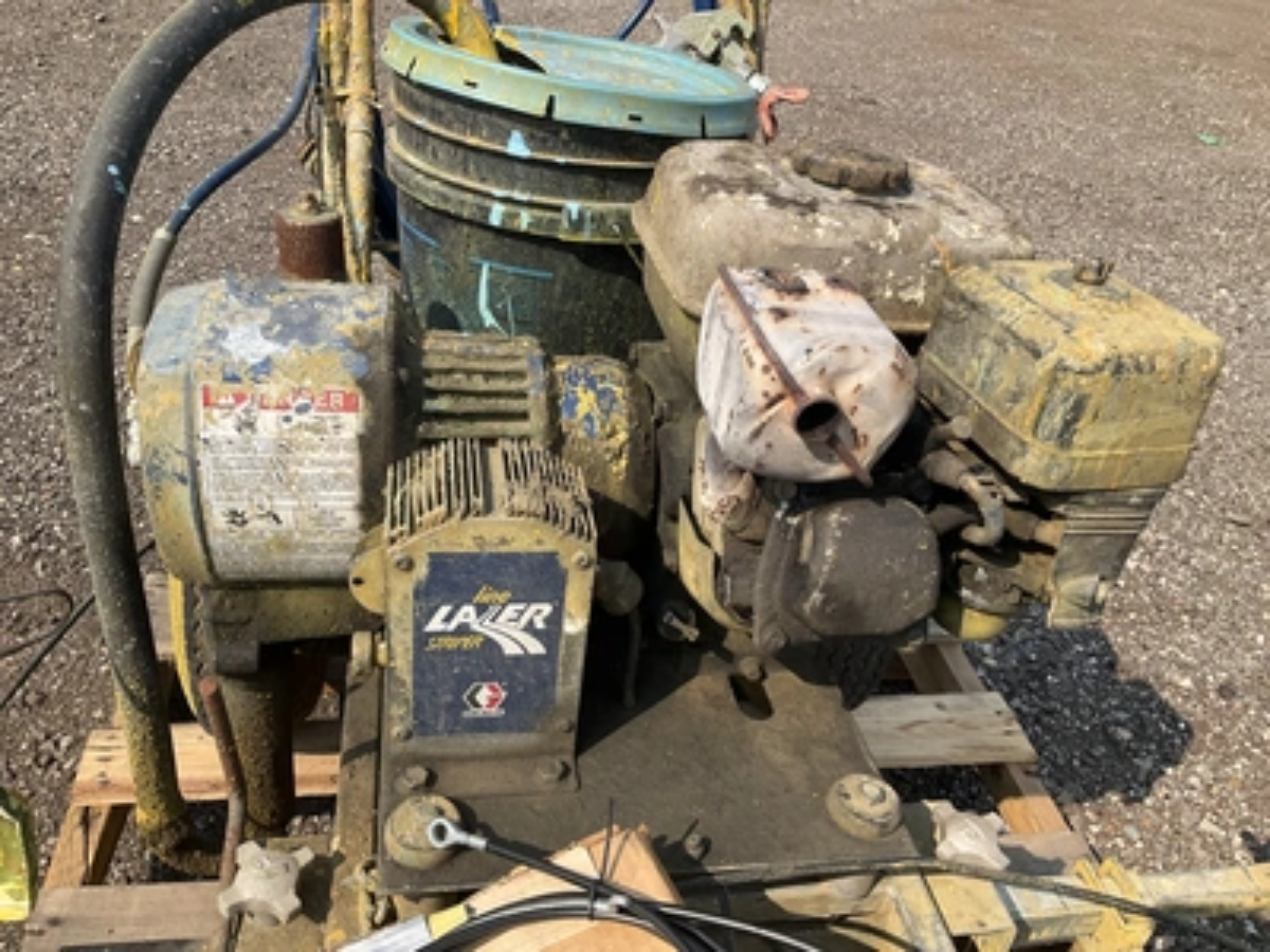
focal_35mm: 29
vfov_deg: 48.2
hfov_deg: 61.7
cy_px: 476
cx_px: 635
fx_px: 1064
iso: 25
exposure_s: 1/1311
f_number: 1.8
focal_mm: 3
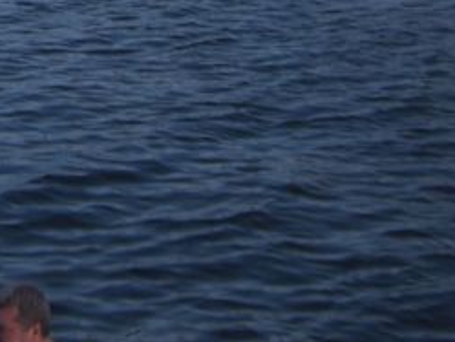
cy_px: -294
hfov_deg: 12.3
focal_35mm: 156
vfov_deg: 9.1
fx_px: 2051
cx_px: -122
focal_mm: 6.2
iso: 64
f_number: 2.7
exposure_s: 1/1000
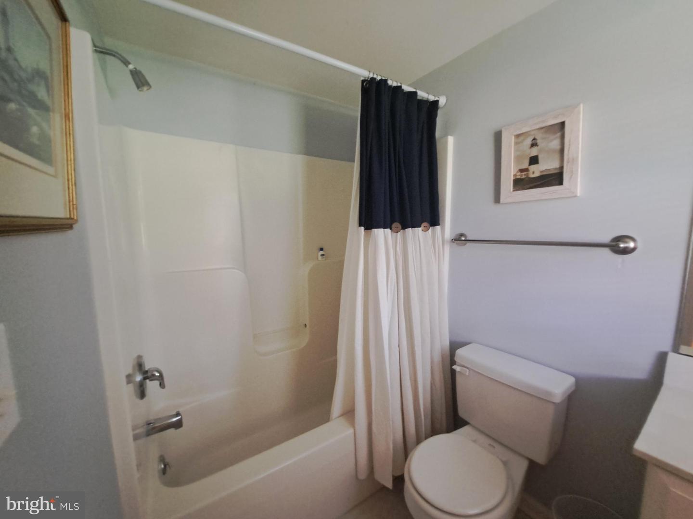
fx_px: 260
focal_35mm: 13
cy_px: 260
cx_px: 346
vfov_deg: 89.9
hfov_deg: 106.2
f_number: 2.2
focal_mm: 1.74
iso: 500
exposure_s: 1/20
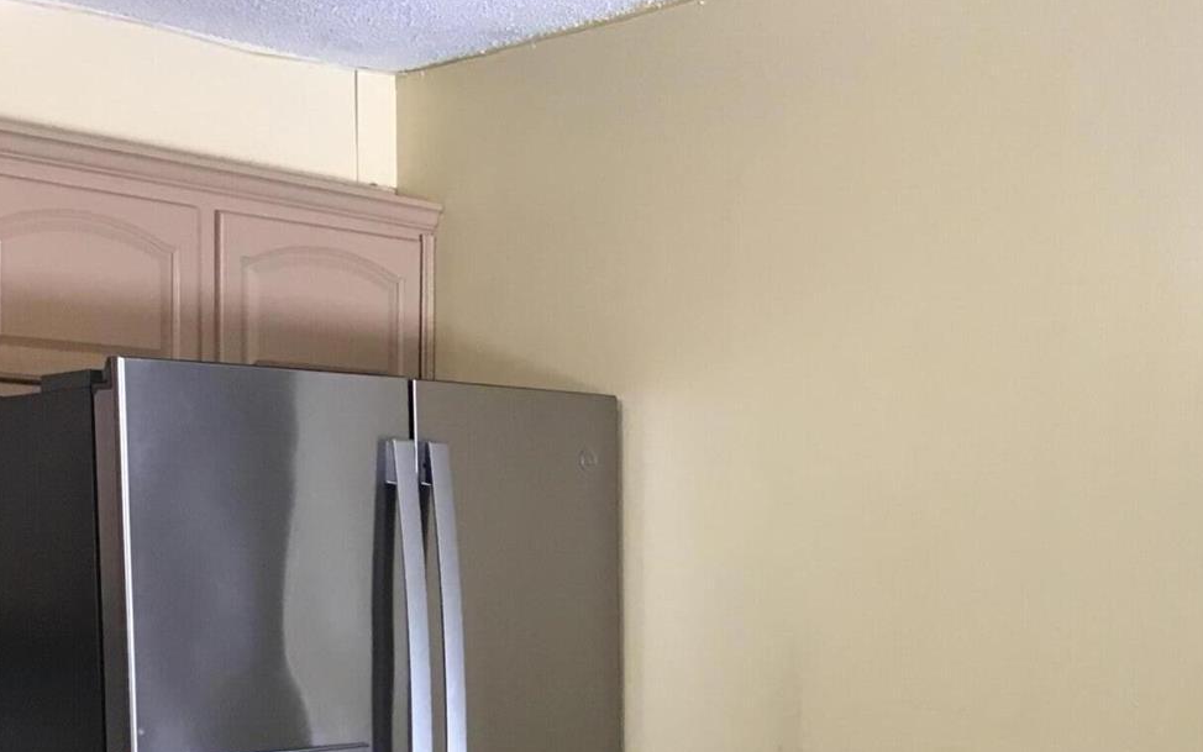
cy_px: 698
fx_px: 1771
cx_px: 783
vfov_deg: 23.3
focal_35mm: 54
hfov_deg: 37.2
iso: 100
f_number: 2.4
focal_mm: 3.3
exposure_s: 1/30
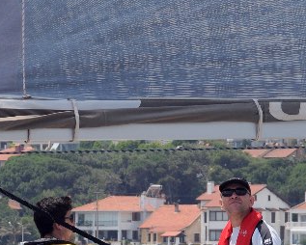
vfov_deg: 3.4
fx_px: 4114
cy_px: 293
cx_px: 82
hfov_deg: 4.3
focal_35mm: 454
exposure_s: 1/400
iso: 250
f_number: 10
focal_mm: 100
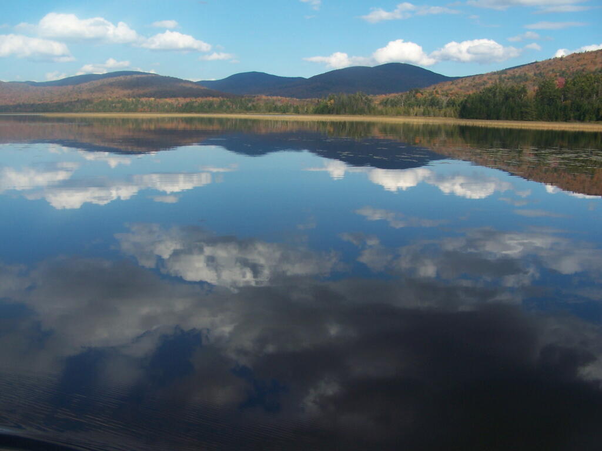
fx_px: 661
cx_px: 301
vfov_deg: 37.7
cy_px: 226
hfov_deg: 49.0
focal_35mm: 38
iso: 80
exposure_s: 1/800
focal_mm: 6.3
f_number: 4
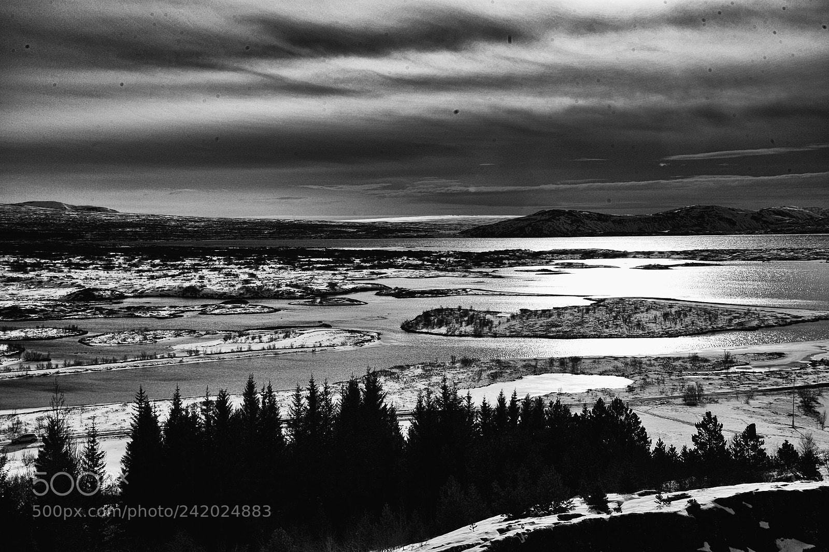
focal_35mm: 40
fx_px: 921
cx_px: 414
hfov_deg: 48.5
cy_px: 276
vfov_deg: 33.4
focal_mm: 40
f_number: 16
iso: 250
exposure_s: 1/800
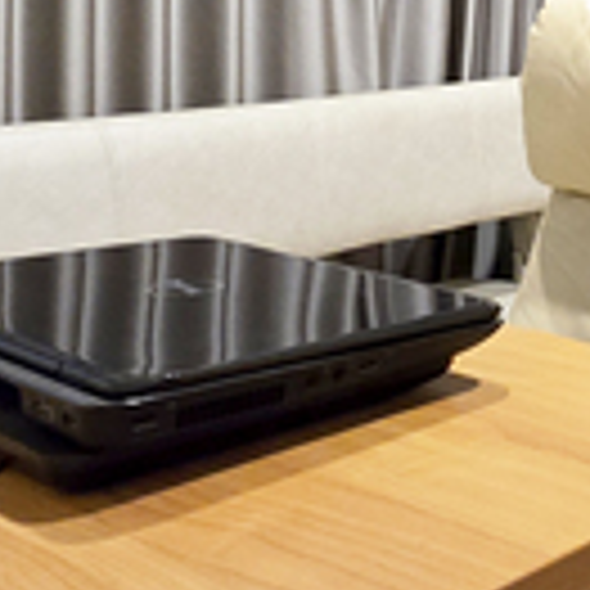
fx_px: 1099
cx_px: 847
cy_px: 14
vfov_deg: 28.4
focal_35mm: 57
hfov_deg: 24.5
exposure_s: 1/50
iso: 800
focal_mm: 2.2
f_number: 2.2
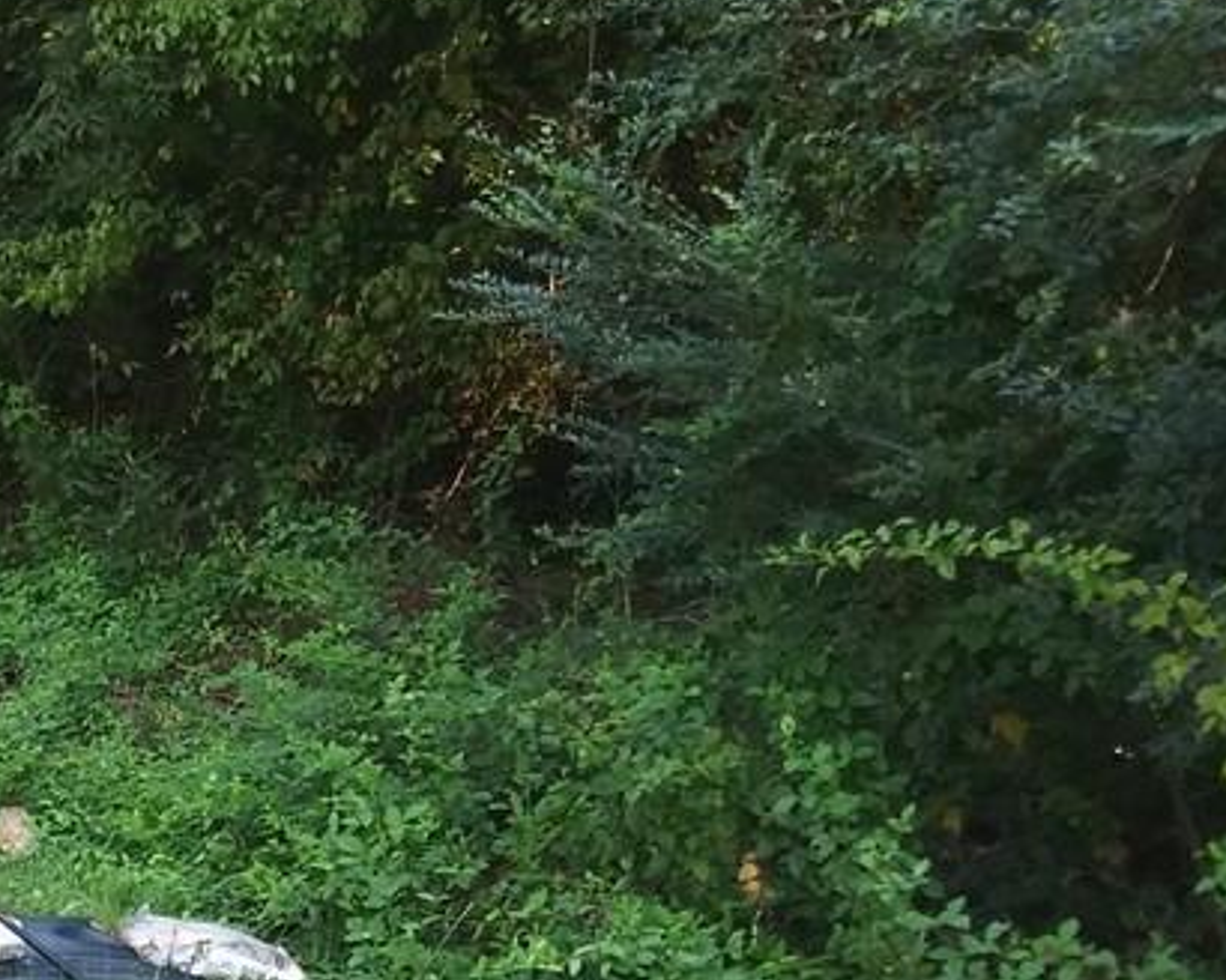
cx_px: -153
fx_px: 3447
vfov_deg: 16.2
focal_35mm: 95
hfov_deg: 19.3
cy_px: 385
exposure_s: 1/120
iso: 50
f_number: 2.2
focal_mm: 3.7
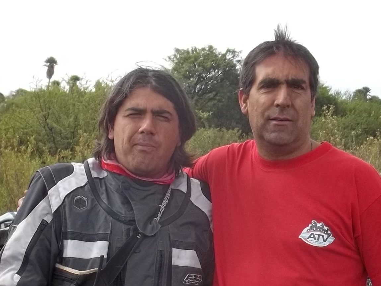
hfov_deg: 23.5
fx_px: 914
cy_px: 223
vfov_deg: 17.7
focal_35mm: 83
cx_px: 234
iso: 64
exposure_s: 1/400
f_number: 3.3
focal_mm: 5.9
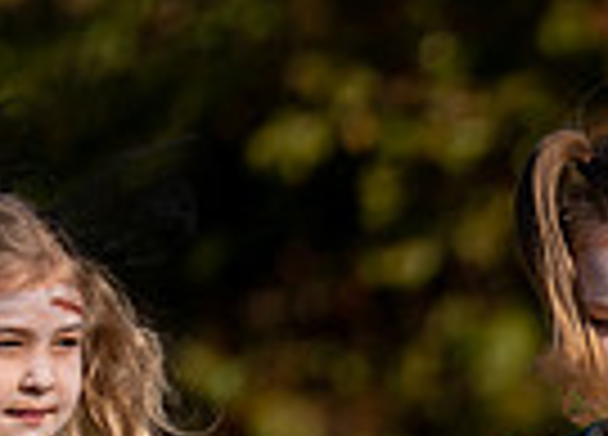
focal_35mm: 1143
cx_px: 1254
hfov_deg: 1.8
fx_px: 19777
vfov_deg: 1.3
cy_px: 951
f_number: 2.8
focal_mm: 200
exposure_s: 1/5000
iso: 100
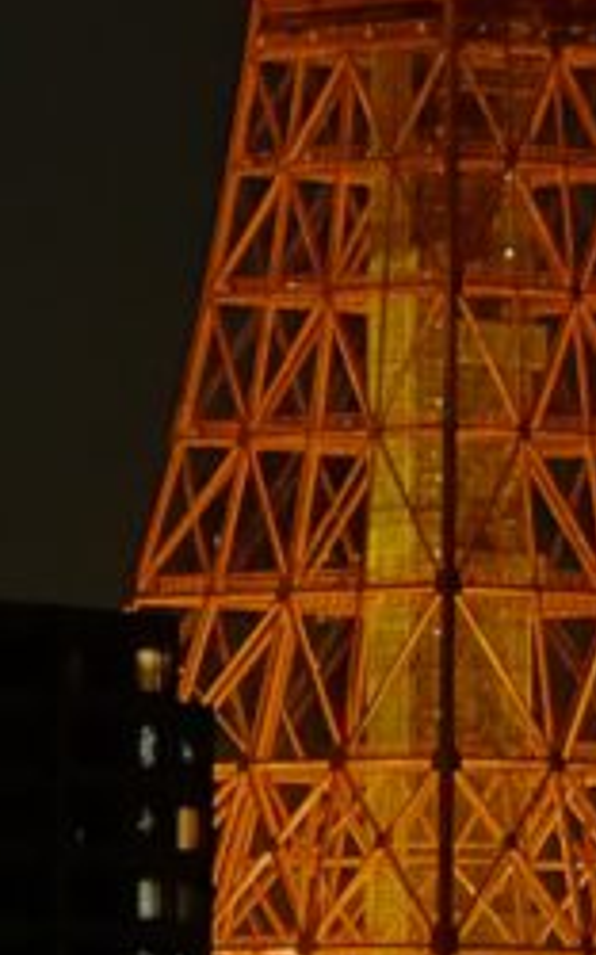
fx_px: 13556
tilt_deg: +8.0
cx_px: 302
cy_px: -772
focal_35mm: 521
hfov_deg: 2.5
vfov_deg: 4.0
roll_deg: -0.4
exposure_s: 1/33
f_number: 2.8
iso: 1250
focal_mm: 15.66
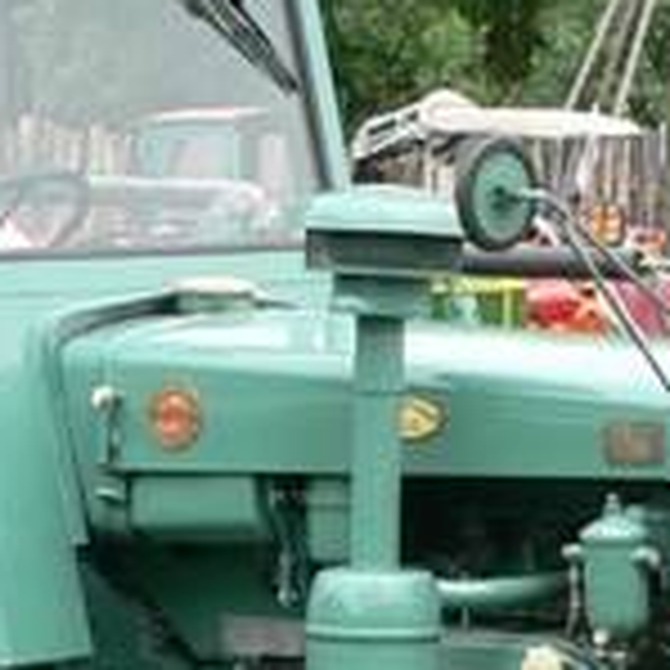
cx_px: 450
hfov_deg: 8.2
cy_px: 805
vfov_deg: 8.1
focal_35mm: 213
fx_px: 4664
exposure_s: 1/200
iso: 80
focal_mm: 7.4
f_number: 4
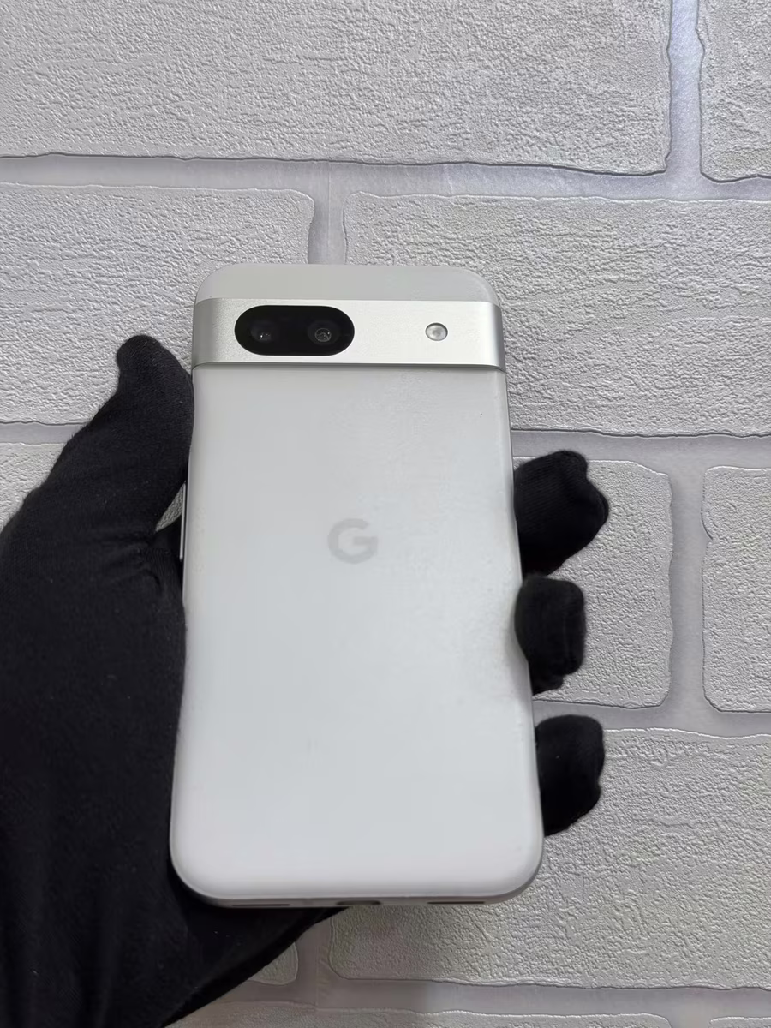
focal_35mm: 48
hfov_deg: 30.3
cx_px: 386
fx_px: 1425
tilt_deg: +5.2
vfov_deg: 39.7
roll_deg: -1.6
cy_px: 514
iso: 80
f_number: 1.78
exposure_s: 1/100
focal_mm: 6.76
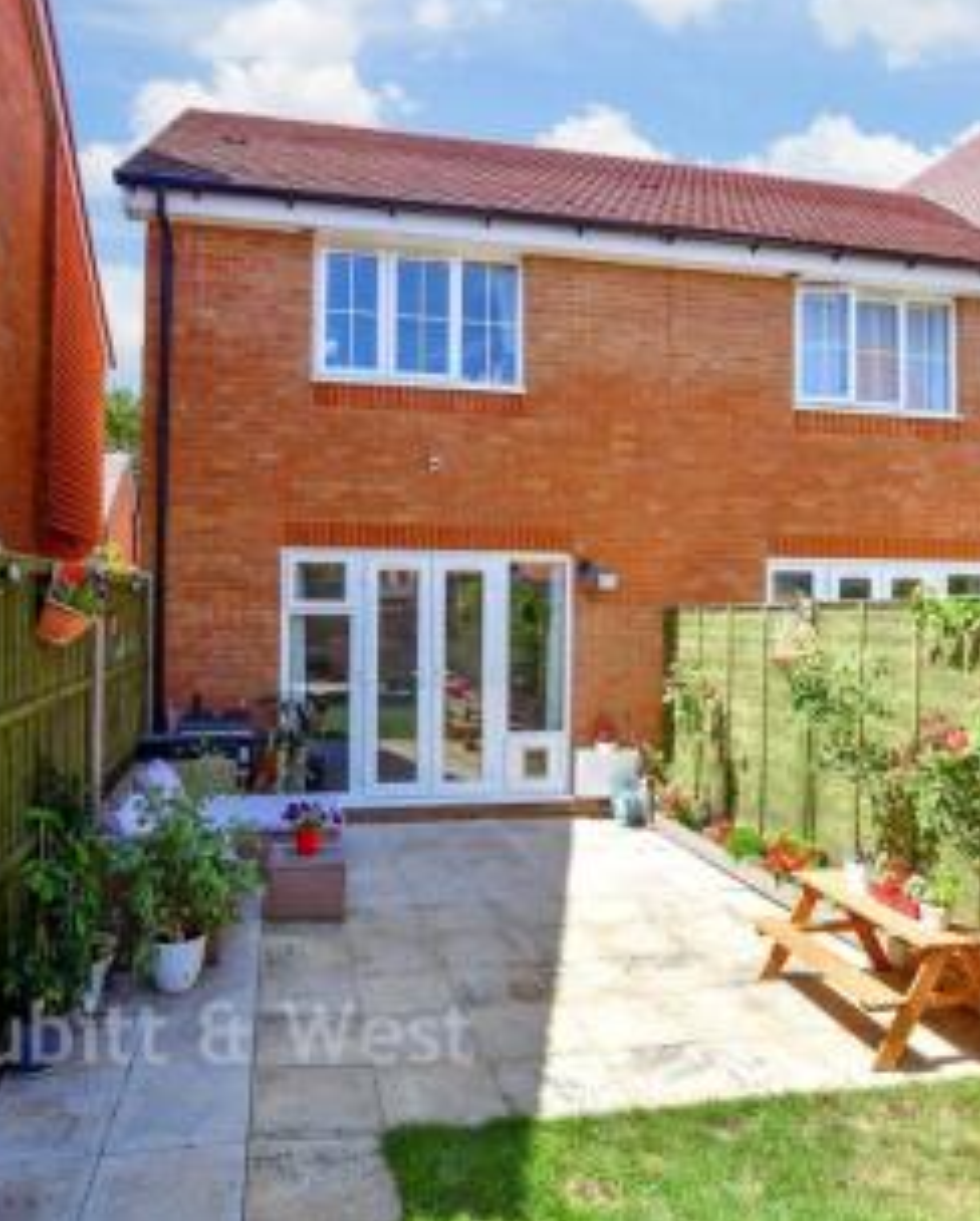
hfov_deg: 63.2
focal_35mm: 22
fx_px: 796
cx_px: 462
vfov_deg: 75.0
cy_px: 596
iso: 320
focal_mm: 10
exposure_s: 1/320
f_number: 8
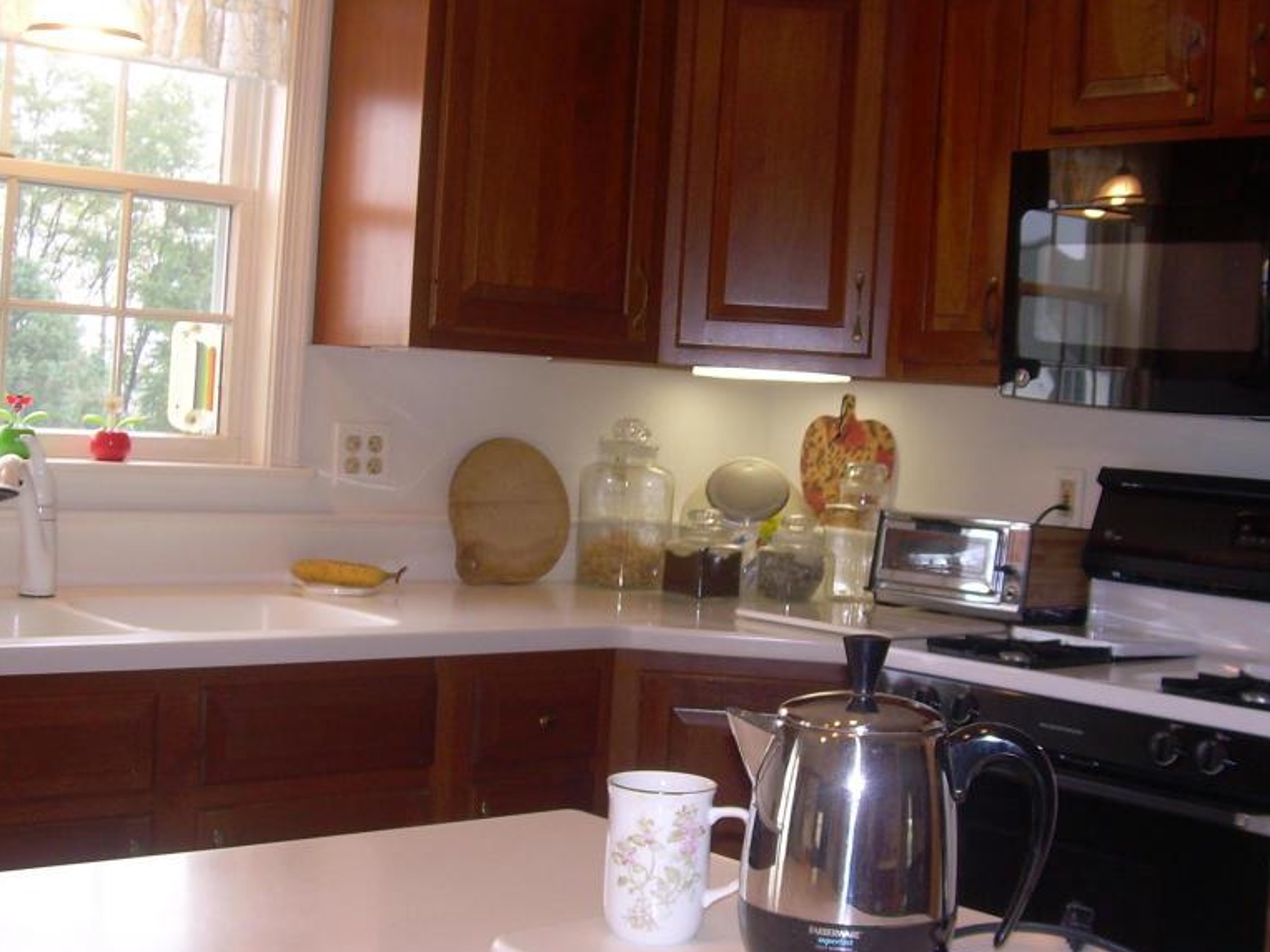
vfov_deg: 28.6
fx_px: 1871
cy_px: 466
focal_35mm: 51
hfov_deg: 37.4
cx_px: 712
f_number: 2.8
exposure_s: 1/30
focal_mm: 6.3
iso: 50
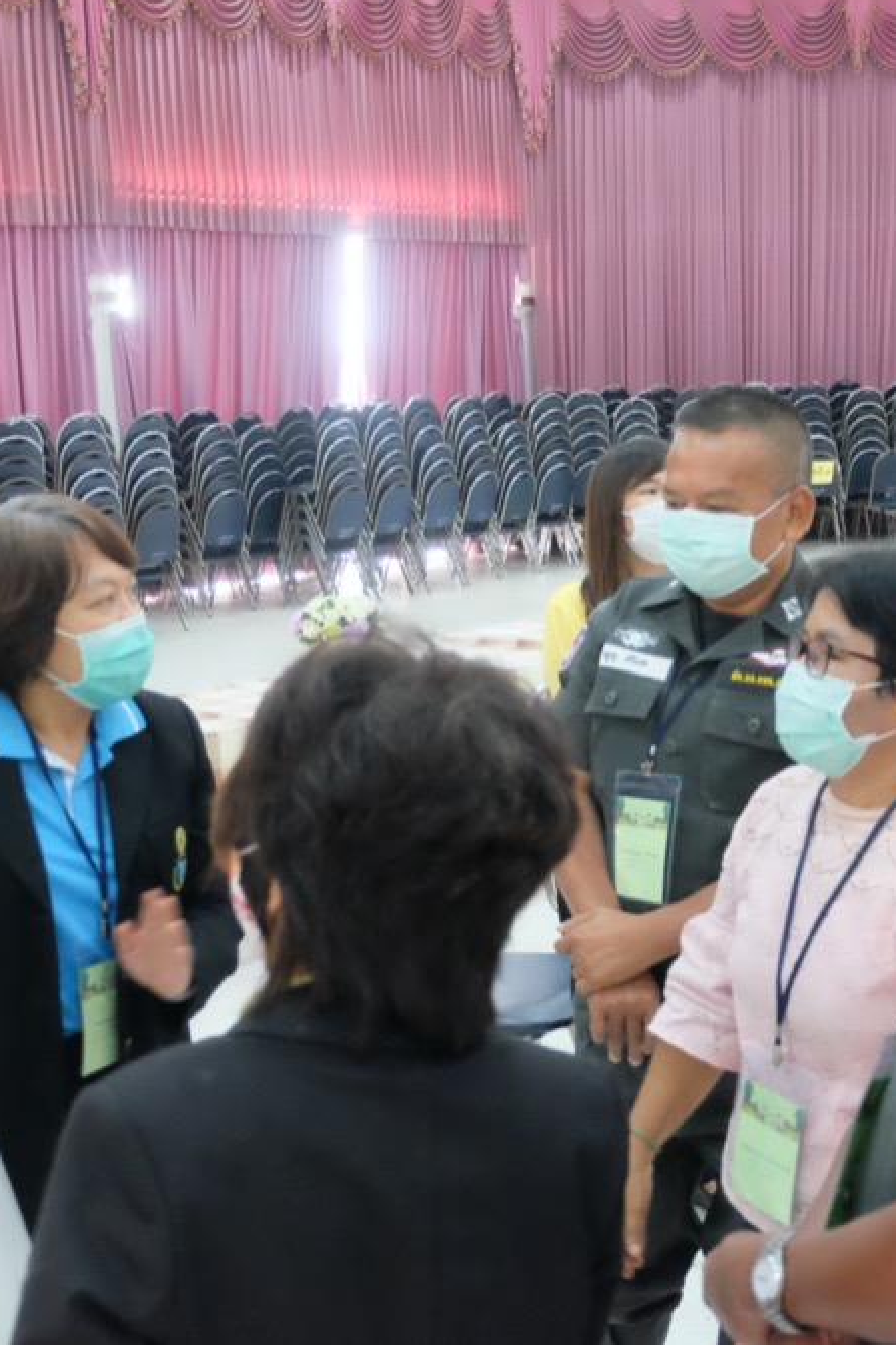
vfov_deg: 40.4
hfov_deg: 27.5
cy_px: 660
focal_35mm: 49
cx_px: 479
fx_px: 1830
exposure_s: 1/80
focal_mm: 21.1
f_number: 4
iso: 6400
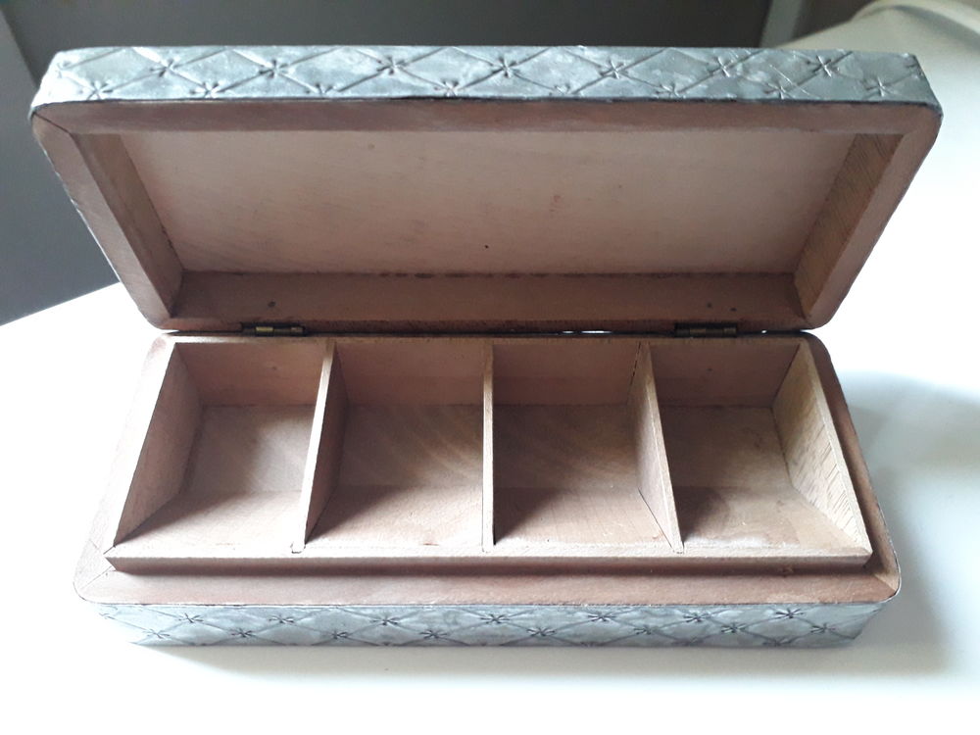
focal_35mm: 27
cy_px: 368
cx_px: 490
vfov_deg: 51.4
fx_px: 764
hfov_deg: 65.3
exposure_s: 1/25
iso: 320
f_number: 1.9
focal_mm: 3.6
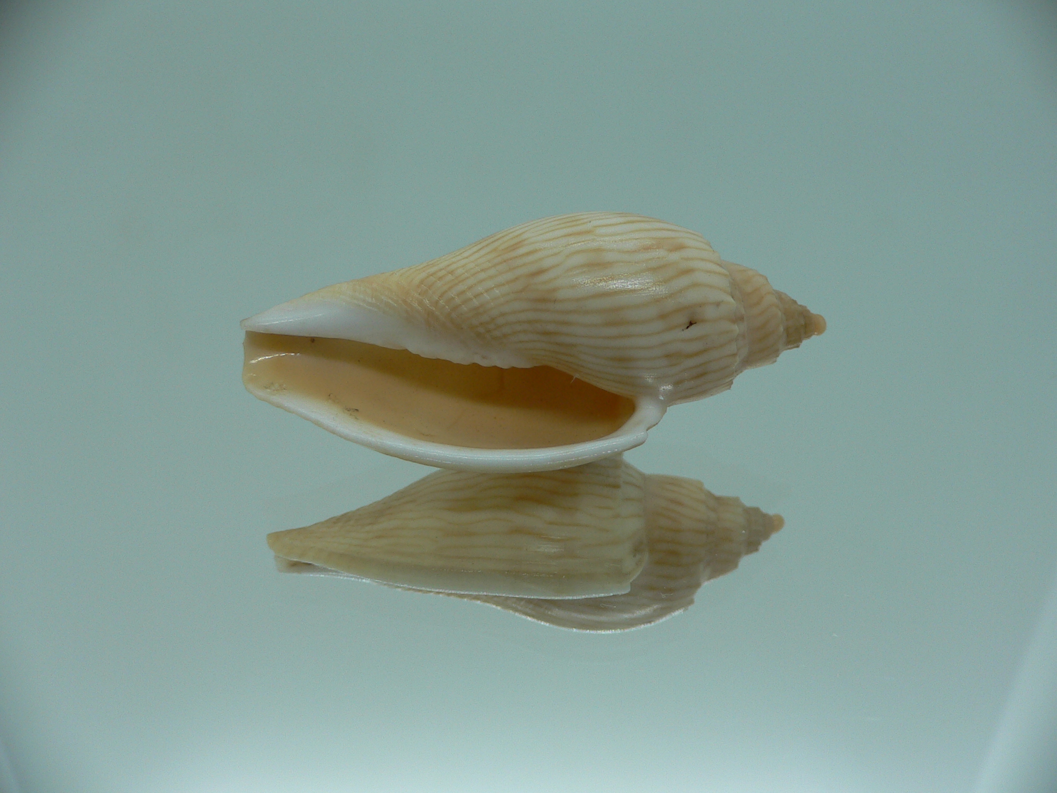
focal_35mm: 35
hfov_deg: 52.6
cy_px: 396
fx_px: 1069
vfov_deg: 40.7
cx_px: 528
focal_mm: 4.6
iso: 80
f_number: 2.8
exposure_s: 1/60
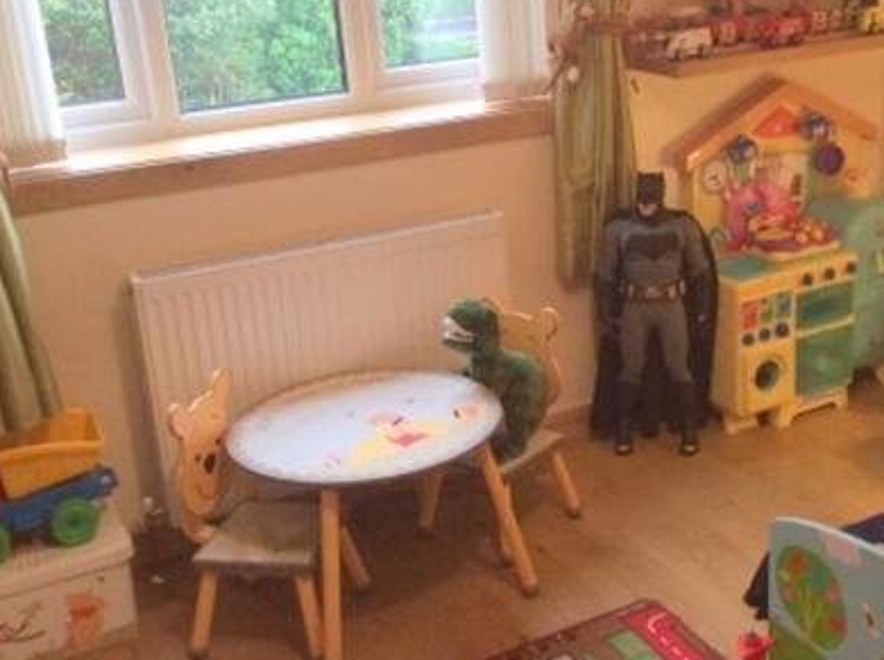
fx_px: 1224
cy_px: 301
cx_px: 568
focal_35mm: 48
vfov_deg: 30.2
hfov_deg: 39.4
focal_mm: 3.3
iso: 100
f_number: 2.4
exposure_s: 1/25
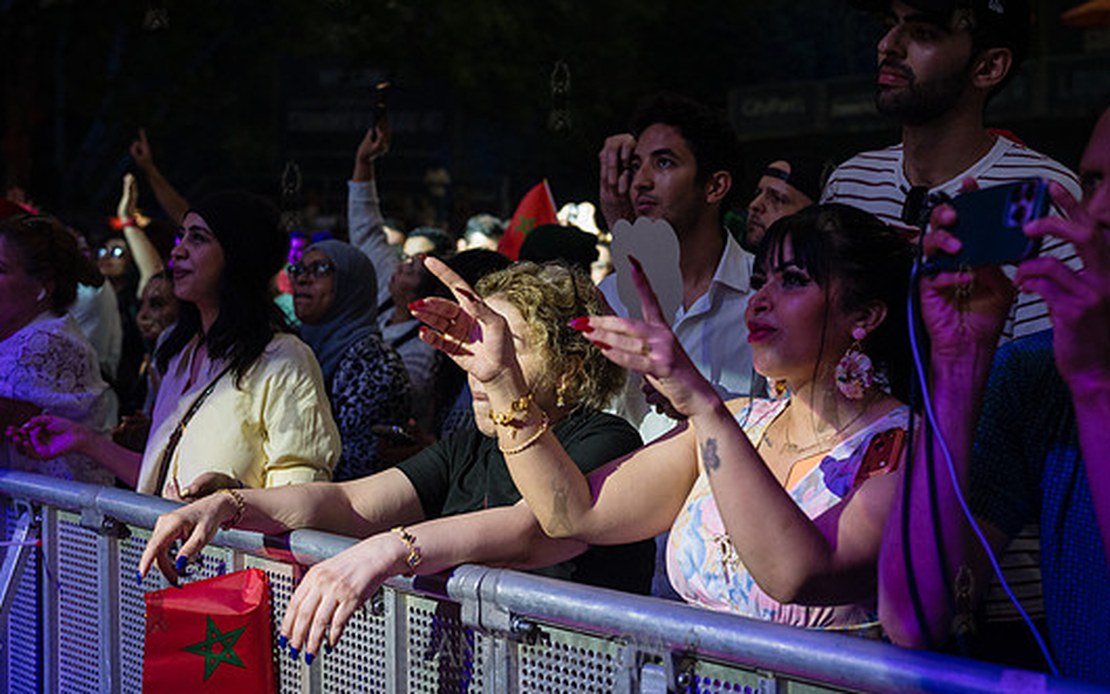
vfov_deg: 26.3
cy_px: 295
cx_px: 558
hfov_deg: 41.0
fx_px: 1482
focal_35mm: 49
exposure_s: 1/640
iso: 3200
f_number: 3.5
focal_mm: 44
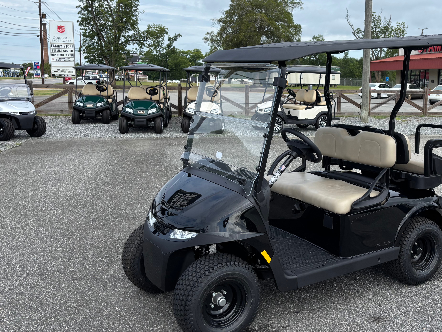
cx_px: 291
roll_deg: -1.1
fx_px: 511
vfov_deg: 35.9
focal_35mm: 40
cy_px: 145
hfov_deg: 46.1
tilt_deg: -9.1
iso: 50
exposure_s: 1/1876
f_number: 1.6
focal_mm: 5.96
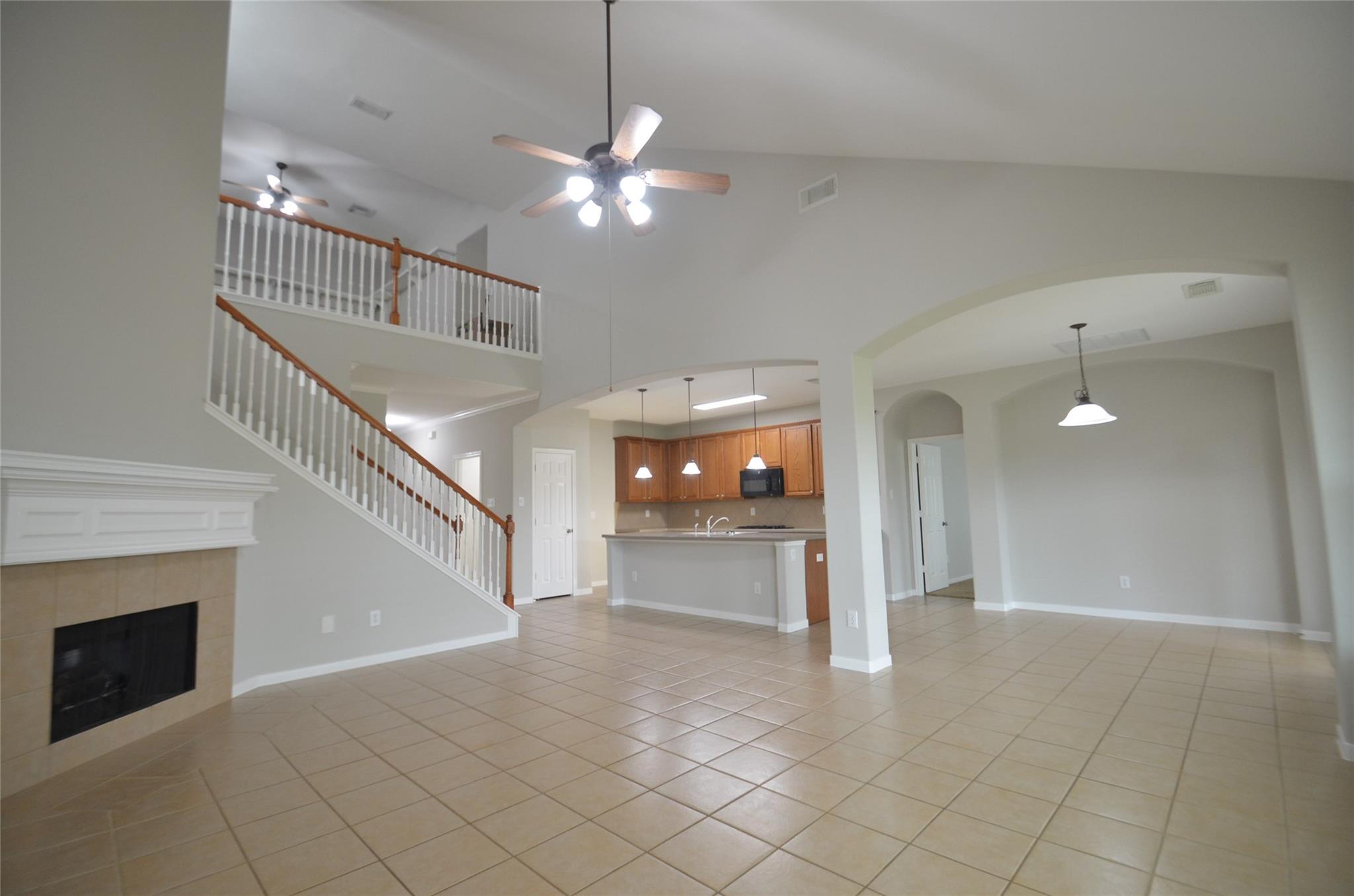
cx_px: 677
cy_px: 448
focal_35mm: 15
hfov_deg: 100.5
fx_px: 563
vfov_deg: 77.1
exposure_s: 1/60
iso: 640
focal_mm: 10
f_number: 4
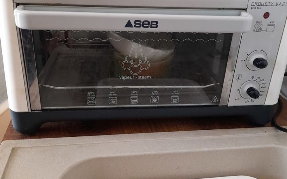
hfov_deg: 54.0
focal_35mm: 36
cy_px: 82
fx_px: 282
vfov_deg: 35.3
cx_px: 142
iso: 80
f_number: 2
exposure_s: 1/50
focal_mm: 4.6
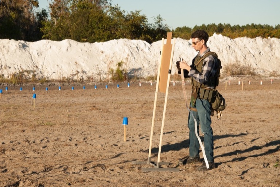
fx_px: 724
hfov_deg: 21.9
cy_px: 94
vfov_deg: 14.7
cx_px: 140
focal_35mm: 93
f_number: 8
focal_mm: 62
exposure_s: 1/320
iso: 200
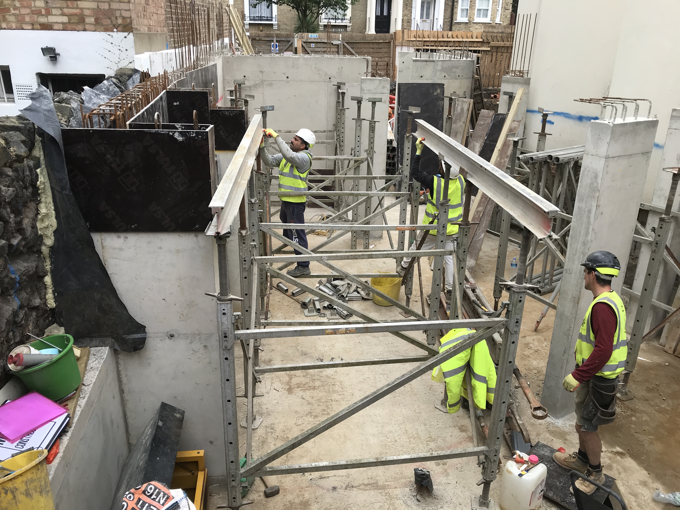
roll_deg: -2.1
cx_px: 340
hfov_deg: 63.4
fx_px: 550
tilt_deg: -21.5
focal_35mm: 28
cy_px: 255
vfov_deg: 49.7
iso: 20
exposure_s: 1/359
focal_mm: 3.99
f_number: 1.8
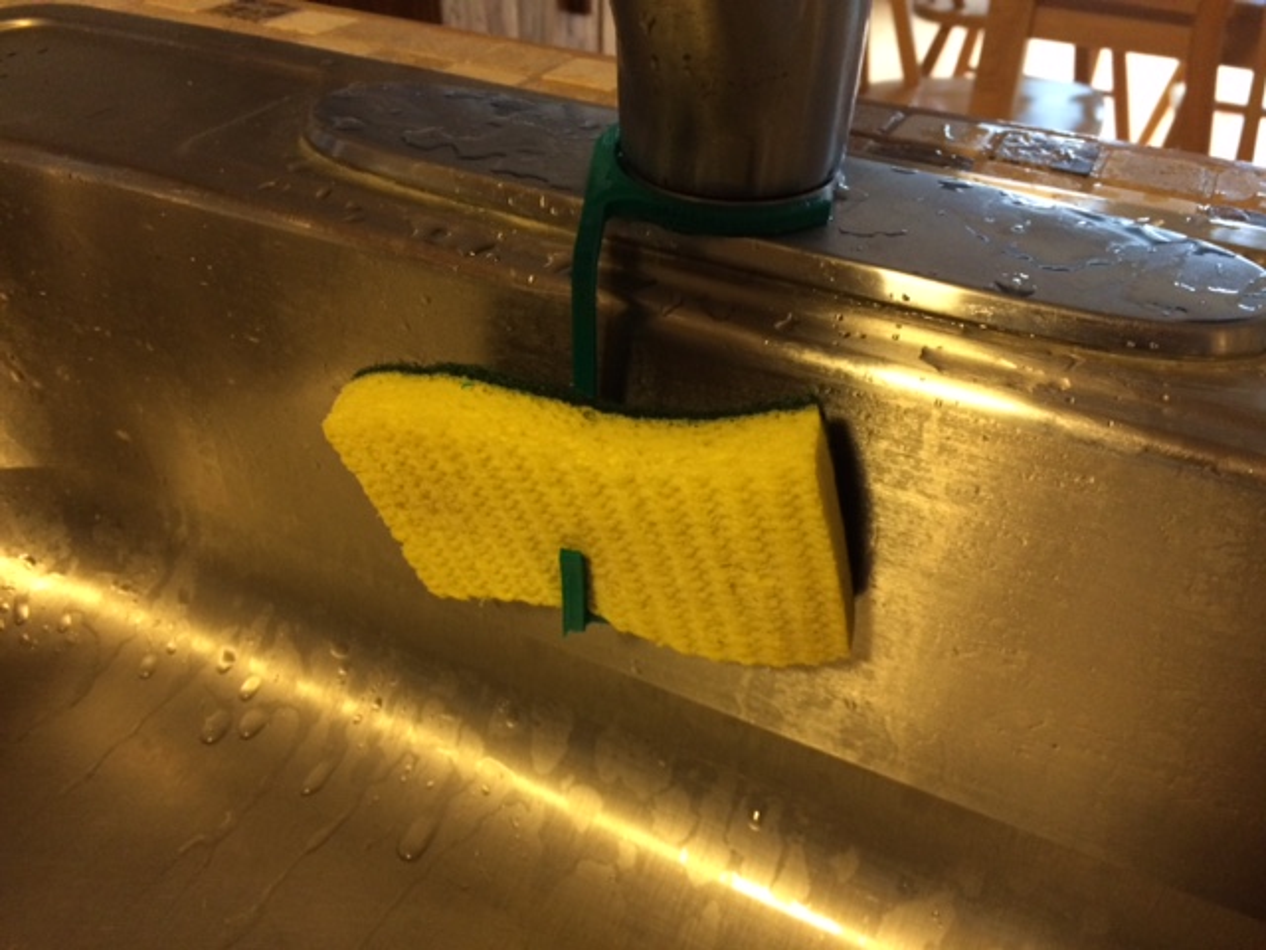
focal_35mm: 29
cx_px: 633
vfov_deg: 48.2
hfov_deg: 61.7
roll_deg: -1.0
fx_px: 1061
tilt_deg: -37.7
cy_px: 475
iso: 250
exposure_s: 1/20
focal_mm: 4.15
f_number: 2.2
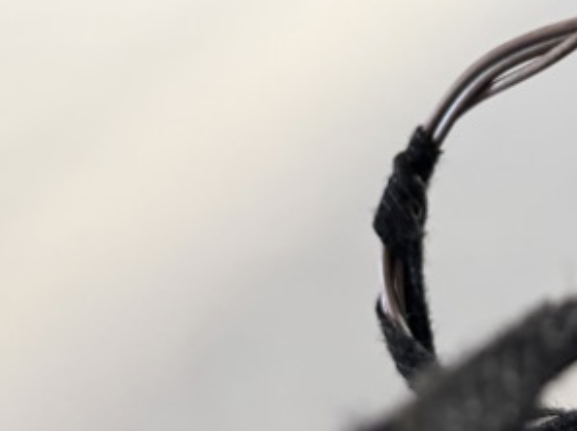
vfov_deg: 26.0
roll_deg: +6.1
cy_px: 156
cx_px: 620
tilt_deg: -5.9
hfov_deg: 31.0
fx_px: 932
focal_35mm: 56
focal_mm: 5.96
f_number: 1.6
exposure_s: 1/119
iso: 125
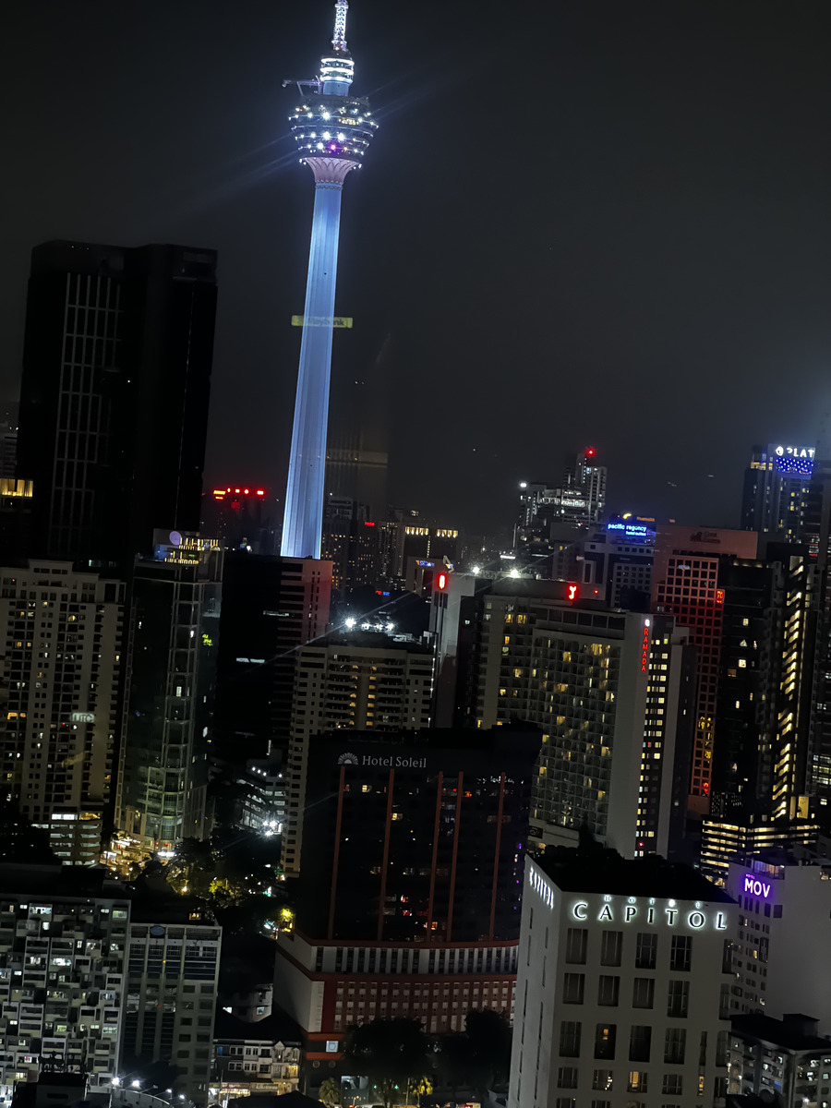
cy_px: 554
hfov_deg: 19.1
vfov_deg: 25.3
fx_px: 2465
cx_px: 416
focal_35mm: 77
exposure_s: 1/2
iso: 1000
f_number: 2.8
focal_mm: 9
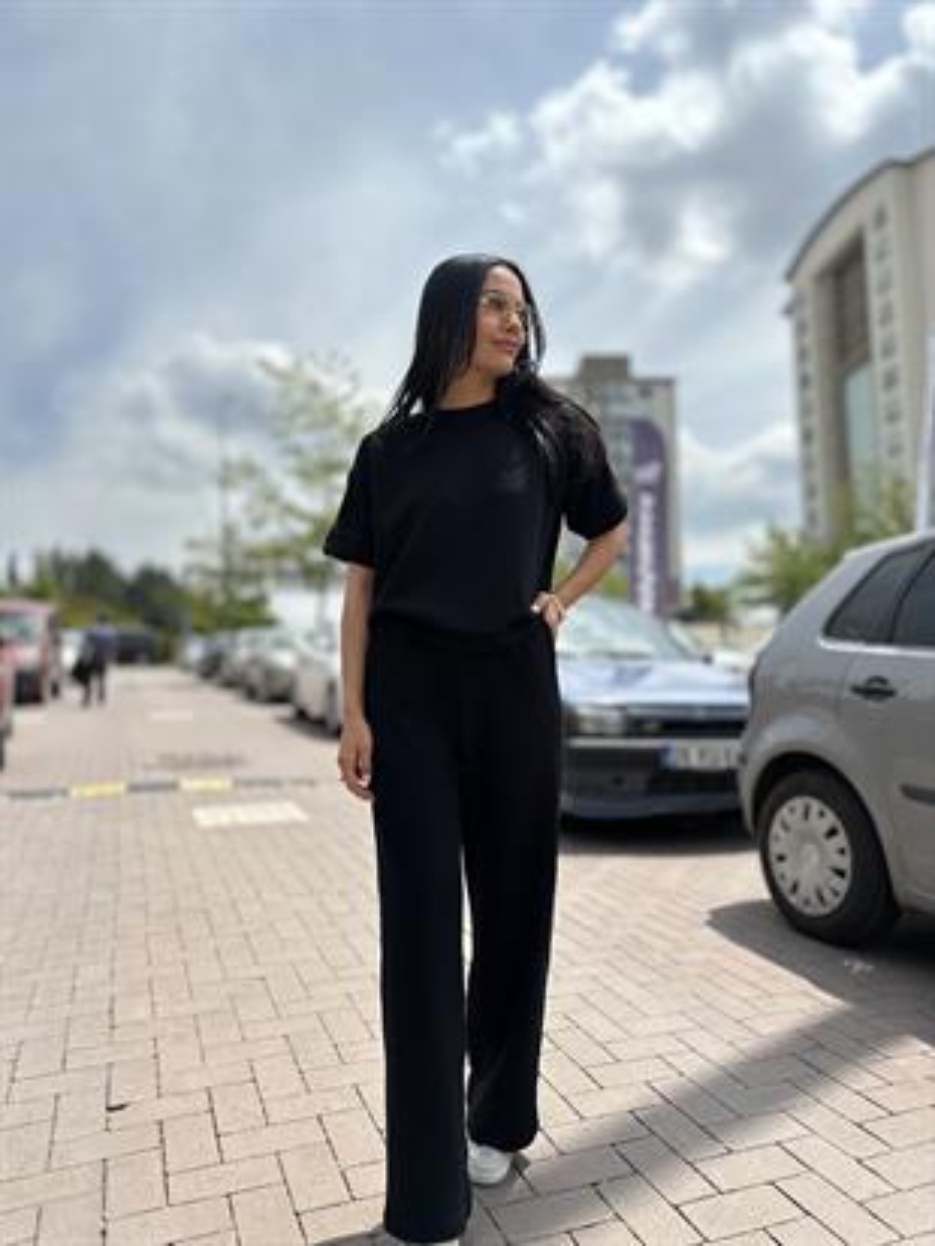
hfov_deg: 56.8
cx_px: 468
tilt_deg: +6.4
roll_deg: +0.7
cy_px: 623
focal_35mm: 24
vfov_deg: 71.6
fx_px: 864
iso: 80
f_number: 1.78
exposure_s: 1/8197
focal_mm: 6.86
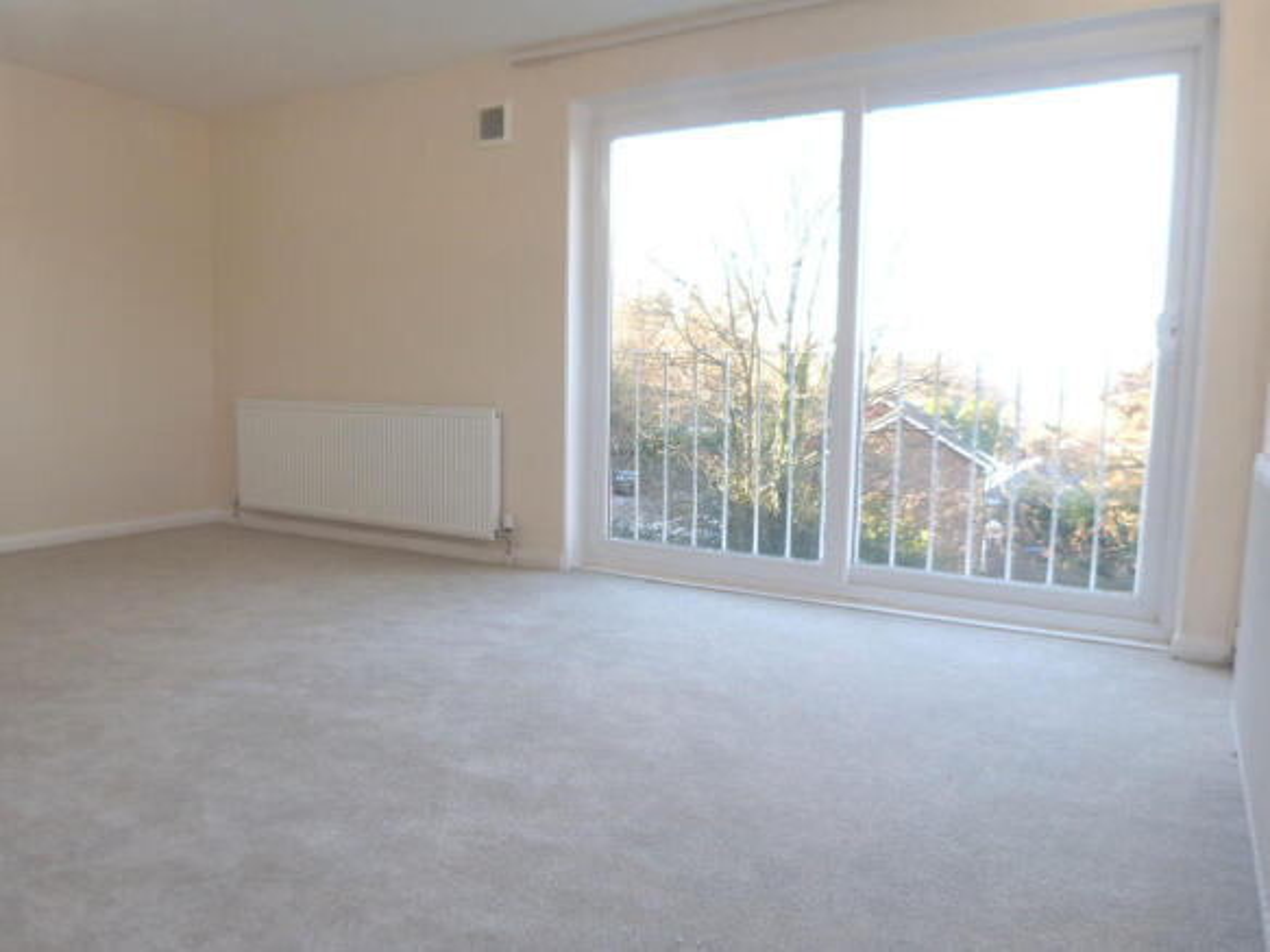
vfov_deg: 54.9
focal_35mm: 25
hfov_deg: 69.4
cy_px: 476
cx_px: 635
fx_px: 917
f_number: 2.8
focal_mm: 4.5
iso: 100
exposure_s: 1/60
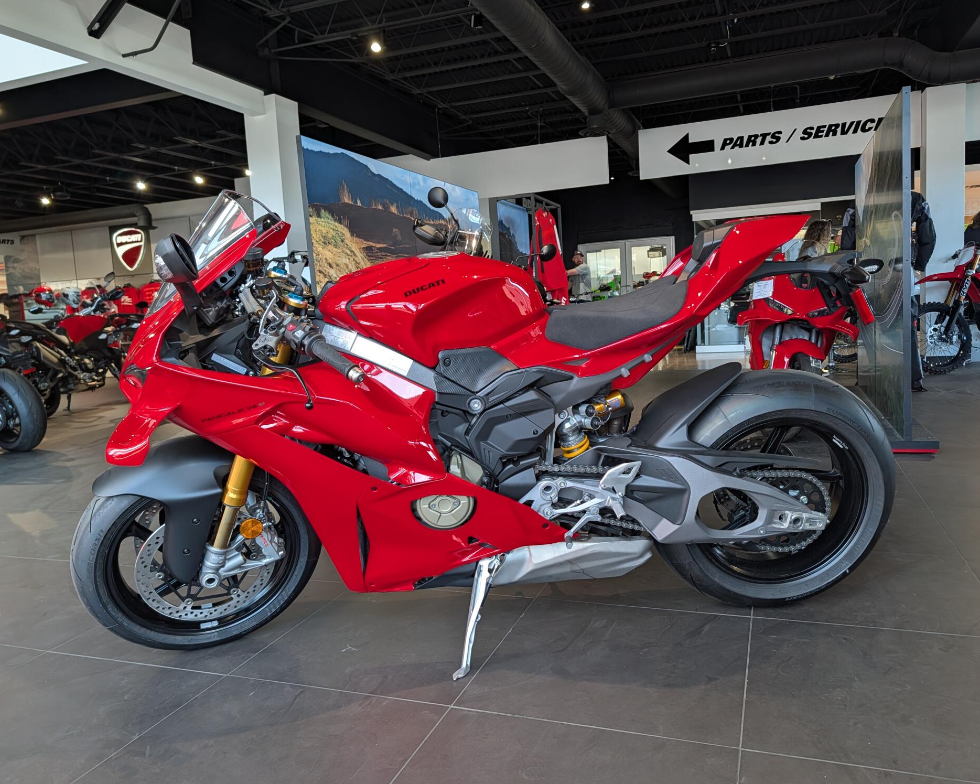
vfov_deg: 56.8
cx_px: 520
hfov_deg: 68.0
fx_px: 725
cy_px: 392
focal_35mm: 25
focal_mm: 6.9
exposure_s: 1/120
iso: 140
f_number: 1.68
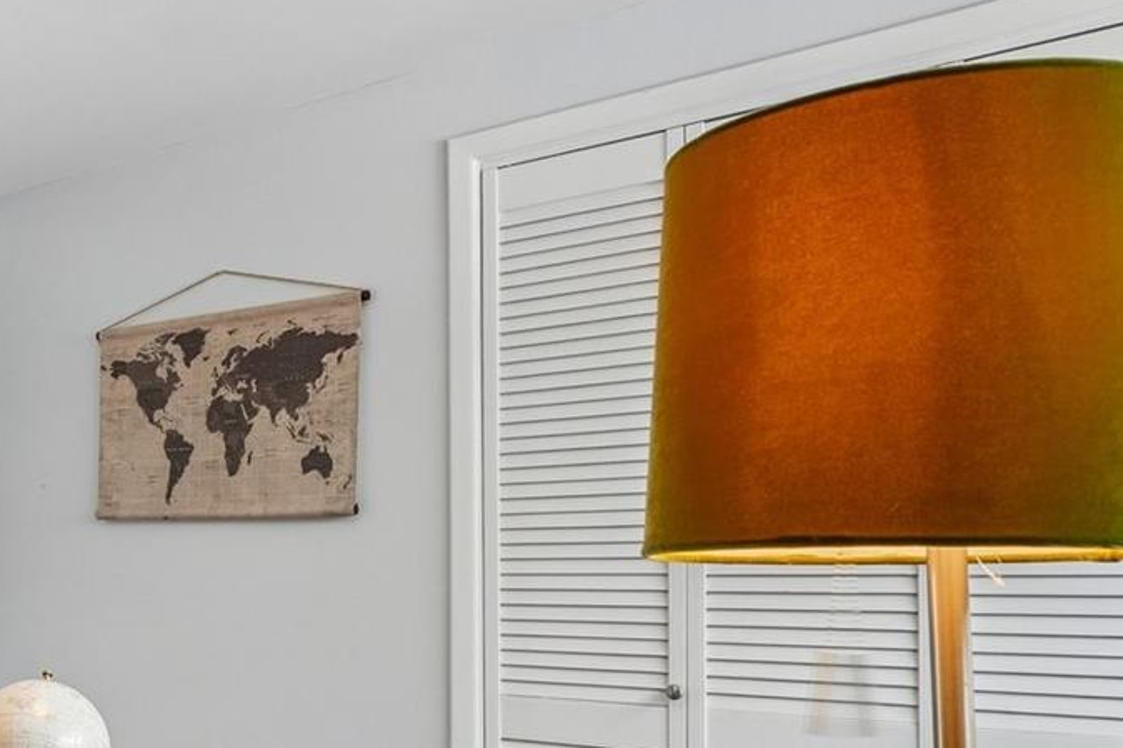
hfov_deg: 38.4
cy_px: 548
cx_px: -182
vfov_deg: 33.5
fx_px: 1222
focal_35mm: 39
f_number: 8
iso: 500
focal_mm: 11
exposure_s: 1/10
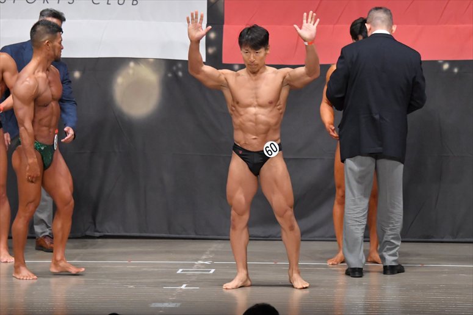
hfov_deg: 10.2
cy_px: 158
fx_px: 2653
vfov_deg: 6.8
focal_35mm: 202
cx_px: 236
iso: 6400
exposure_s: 1/400
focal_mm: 135
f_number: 5.6
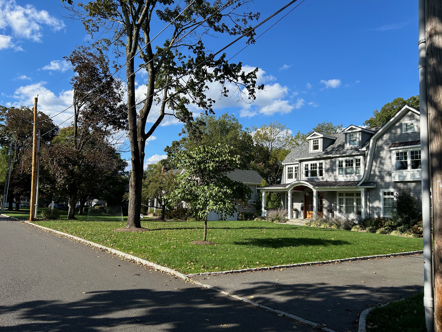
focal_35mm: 26
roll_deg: -1.7
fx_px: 332
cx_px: 221
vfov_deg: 53.1
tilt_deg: +5.5
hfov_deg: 67.3
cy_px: 166
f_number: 1.5
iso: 50
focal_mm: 5.7
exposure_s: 1/2695
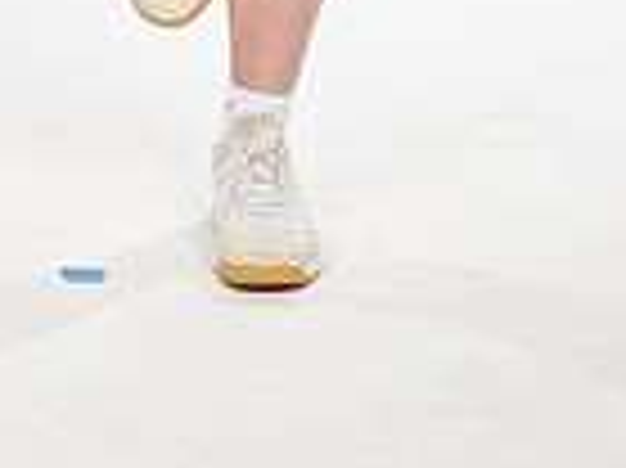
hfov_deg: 9.8
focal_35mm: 203
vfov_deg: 7.0
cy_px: -531
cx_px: 275
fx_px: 3668
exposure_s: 1/250
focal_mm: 65
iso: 200
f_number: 5.6
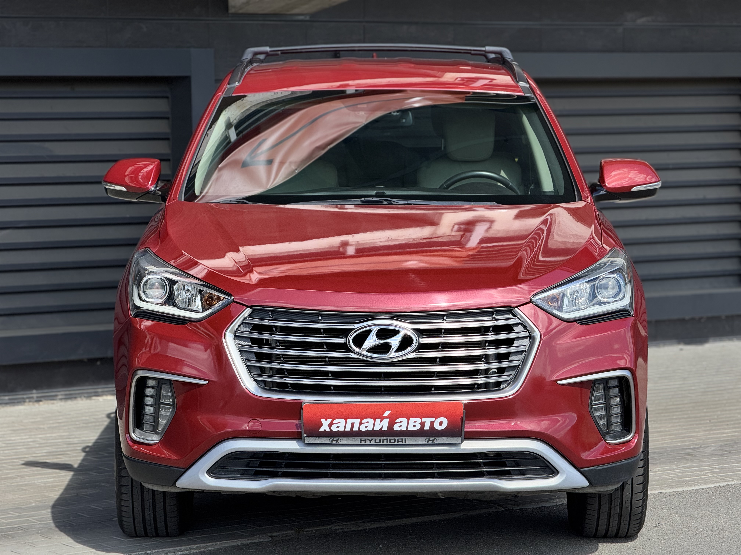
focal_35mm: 120
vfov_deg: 12.3
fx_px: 2569
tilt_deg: -2.9
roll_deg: +0.6
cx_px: 370
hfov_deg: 16.4
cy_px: 278
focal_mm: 15.66
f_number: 2.8
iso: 50
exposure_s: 1/1004
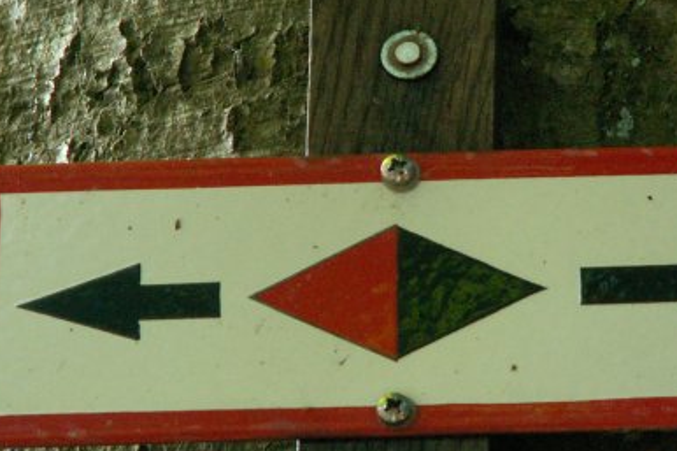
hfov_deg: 4.5
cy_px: 291
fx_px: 8665
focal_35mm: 461
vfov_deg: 3.0
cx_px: 421
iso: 160
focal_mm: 35.04
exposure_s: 1/15
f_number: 4
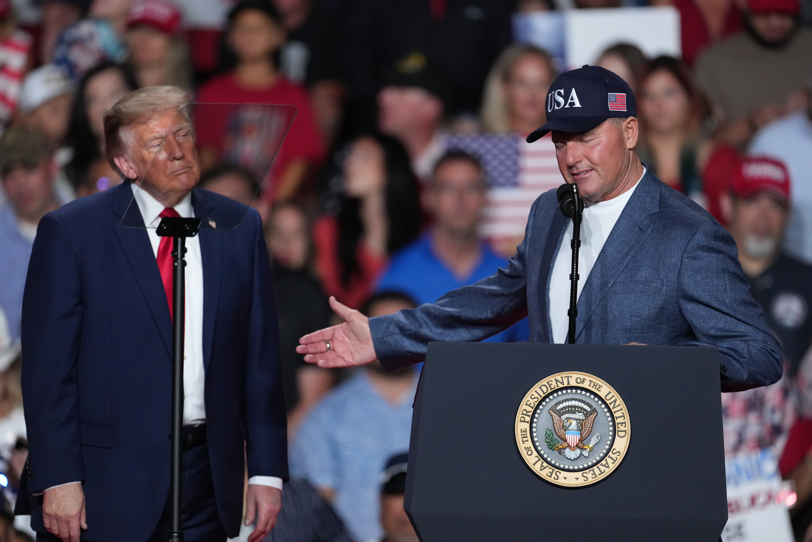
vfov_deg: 2.3
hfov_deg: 3.4
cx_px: 406
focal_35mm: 600
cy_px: 271
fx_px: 13532
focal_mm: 600
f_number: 4
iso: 3200
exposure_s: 1/800
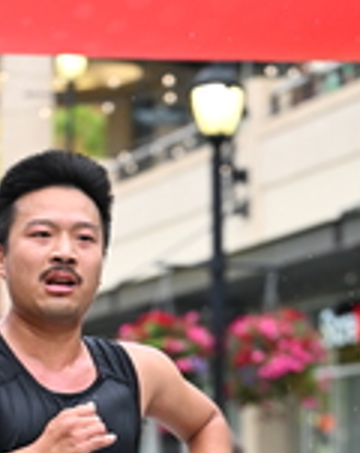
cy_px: 588
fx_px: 3209
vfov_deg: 8.0
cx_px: 170
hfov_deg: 6.4
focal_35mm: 240
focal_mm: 70
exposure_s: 1/1250
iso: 1250
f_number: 2.8
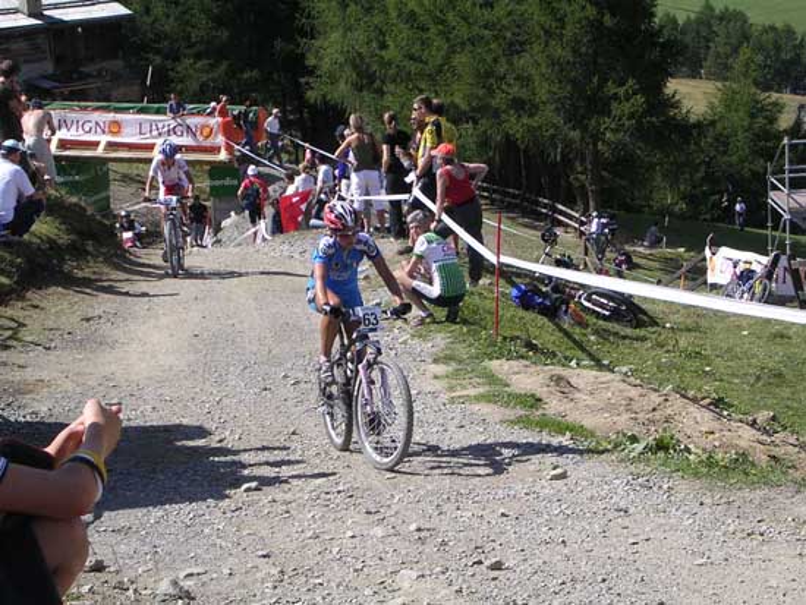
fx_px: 2213
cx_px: 403
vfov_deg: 15.6
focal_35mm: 95
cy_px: 302
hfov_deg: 20.6
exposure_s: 1/410
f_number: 4.4
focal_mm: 14.5
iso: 100
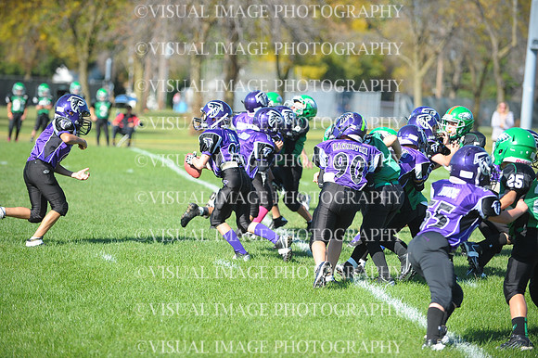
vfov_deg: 9.1
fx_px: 2240
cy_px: 179
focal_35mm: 150
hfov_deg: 13.7
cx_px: 269
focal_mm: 150
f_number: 3.2
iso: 400
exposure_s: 1/2000
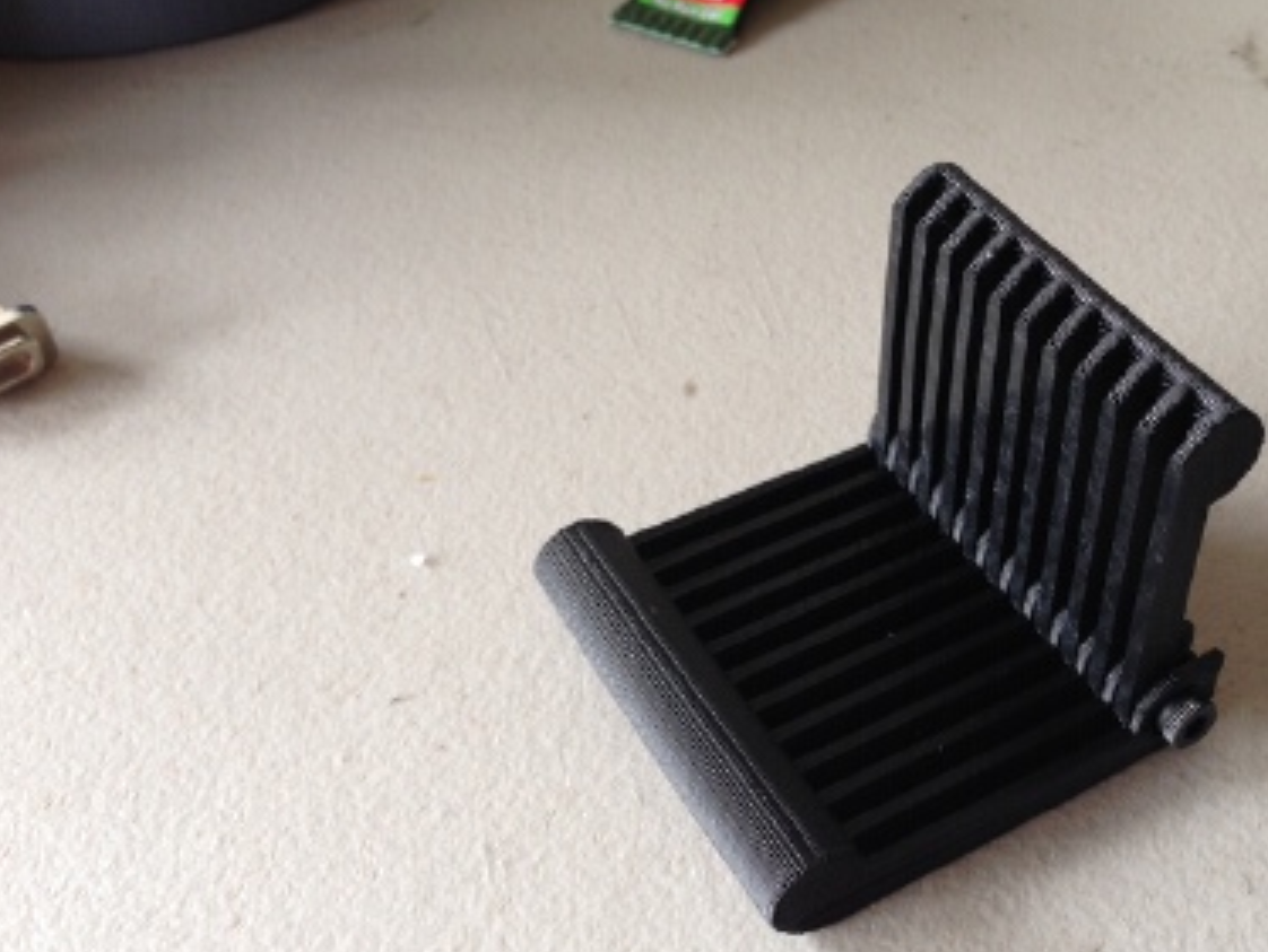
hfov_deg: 39.7
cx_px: 883
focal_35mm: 47
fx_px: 1723
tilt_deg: -47.7
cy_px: 586
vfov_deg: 30.8
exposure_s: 1/20
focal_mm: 4.12
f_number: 2.4
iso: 50
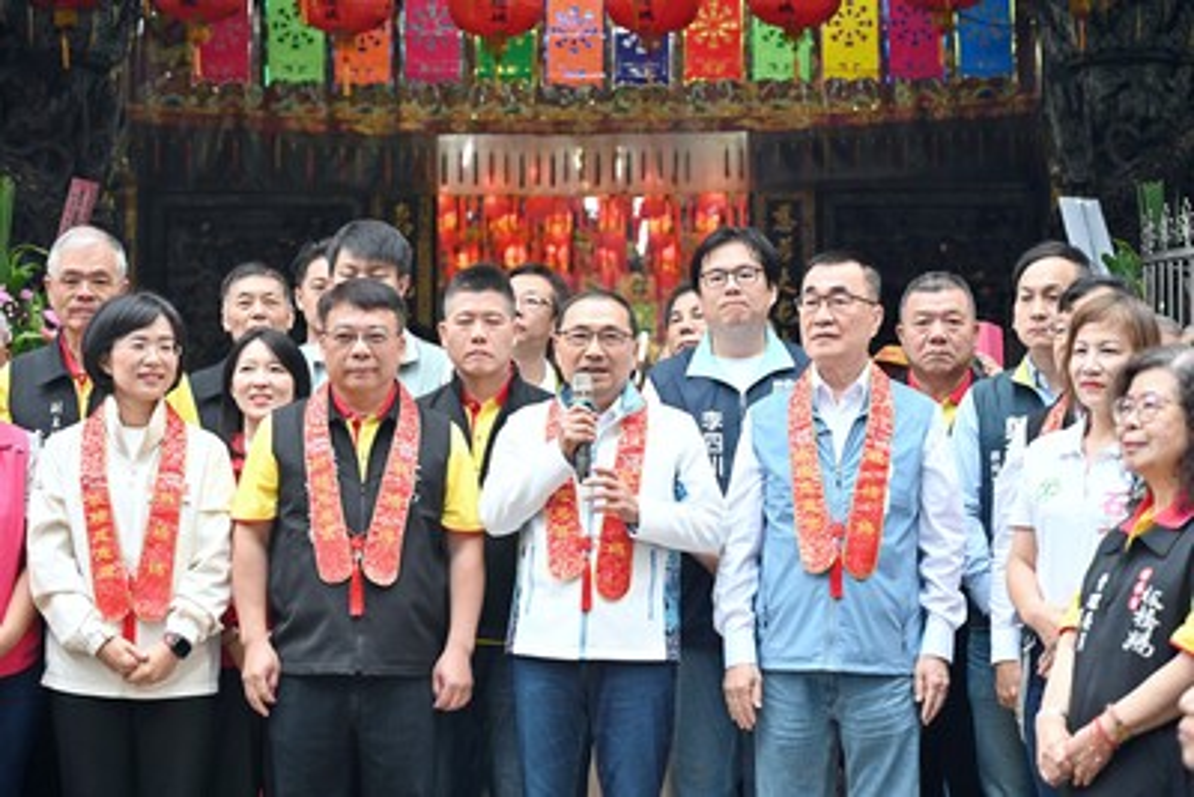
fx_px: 2488
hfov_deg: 27.0
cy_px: 398
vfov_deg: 18.2
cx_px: 597
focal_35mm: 75
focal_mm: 75
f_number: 4
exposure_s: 1/160
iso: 500
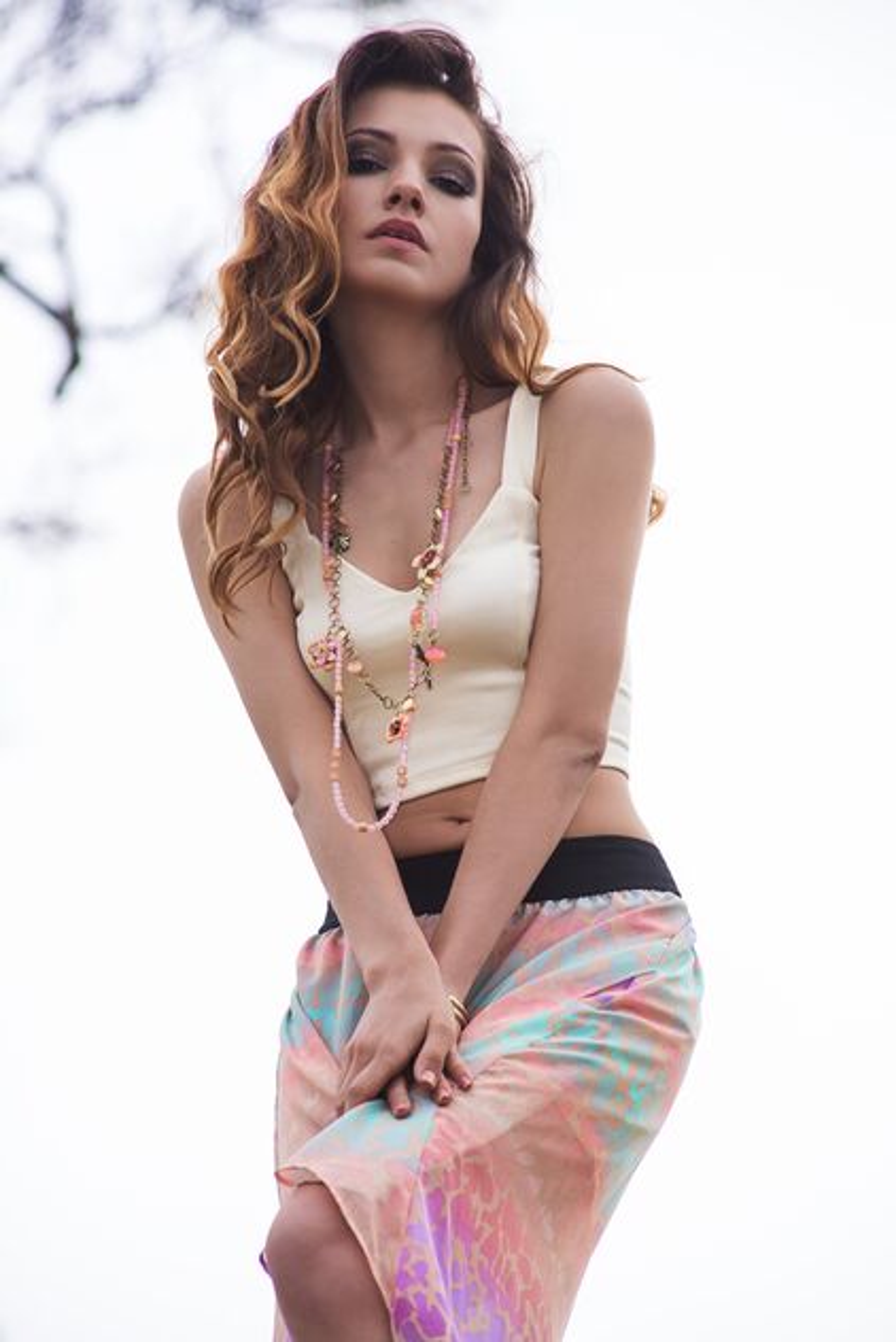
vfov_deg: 11.1
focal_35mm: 185
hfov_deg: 7.4
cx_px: 448
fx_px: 6899
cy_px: 671
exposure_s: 1/125
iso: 400
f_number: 7.1
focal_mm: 185
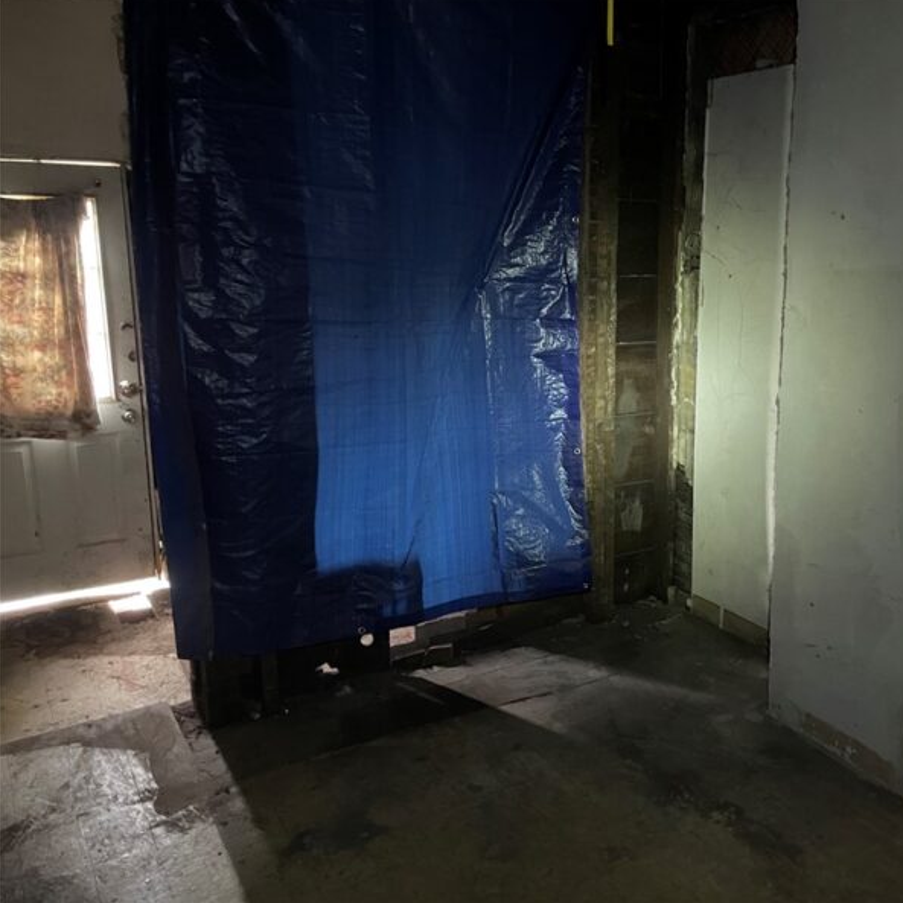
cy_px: 448
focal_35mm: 31
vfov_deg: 52.5
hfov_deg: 51.5
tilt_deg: -11.4
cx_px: 608
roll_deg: -1.1
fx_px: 915
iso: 1000
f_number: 1.6
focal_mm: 4.2
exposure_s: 1/30
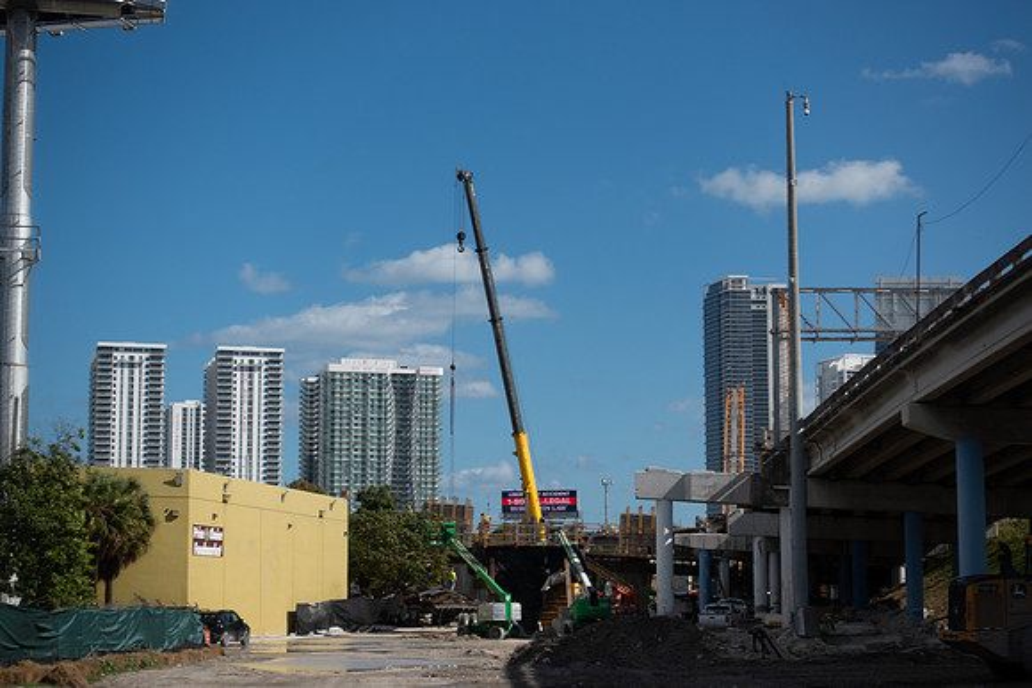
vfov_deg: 19.7
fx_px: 1978
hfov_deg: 29.2
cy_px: 344
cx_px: 516
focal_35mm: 69
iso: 125
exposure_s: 1/250
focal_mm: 25.15
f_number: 4
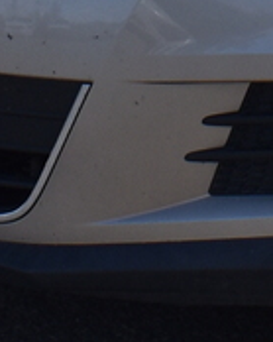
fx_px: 2911
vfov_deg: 6.4
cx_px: 440
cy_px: -452
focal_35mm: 288
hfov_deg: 5.3
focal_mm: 22
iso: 200
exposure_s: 1/750
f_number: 8
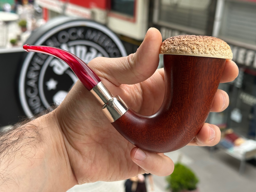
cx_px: 128
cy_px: 96
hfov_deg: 39.7
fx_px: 355
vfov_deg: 30.3
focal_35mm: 48
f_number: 1.78
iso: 64
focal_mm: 6.86
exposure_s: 1/587
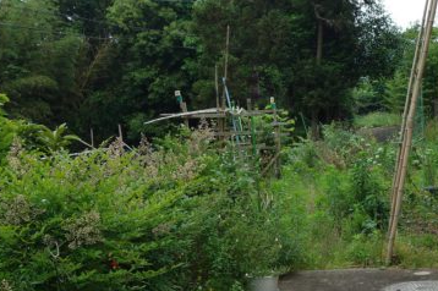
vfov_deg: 18.9
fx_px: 875
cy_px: 139
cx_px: 349
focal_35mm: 72
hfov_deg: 27.6
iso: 125
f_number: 5
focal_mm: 10.4
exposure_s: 1/100
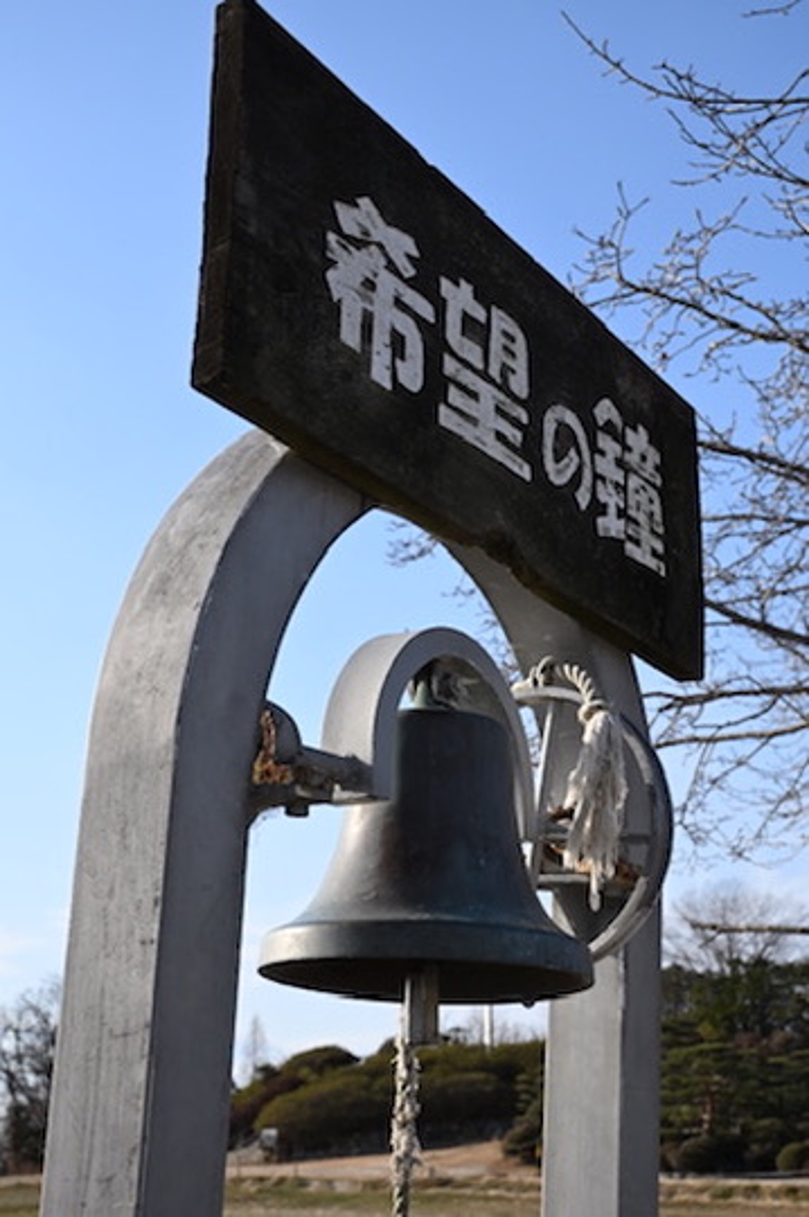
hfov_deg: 28.4
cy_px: 608
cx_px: 404
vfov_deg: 41.7
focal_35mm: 47
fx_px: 1596
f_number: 6.3
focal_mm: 31.5
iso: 450
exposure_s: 1/1600
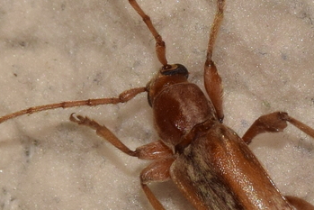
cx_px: 201
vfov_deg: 2.4
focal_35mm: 578
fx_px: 5043
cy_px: 164
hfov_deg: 3.6
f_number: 14
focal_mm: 140
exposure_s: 1/200
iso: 400
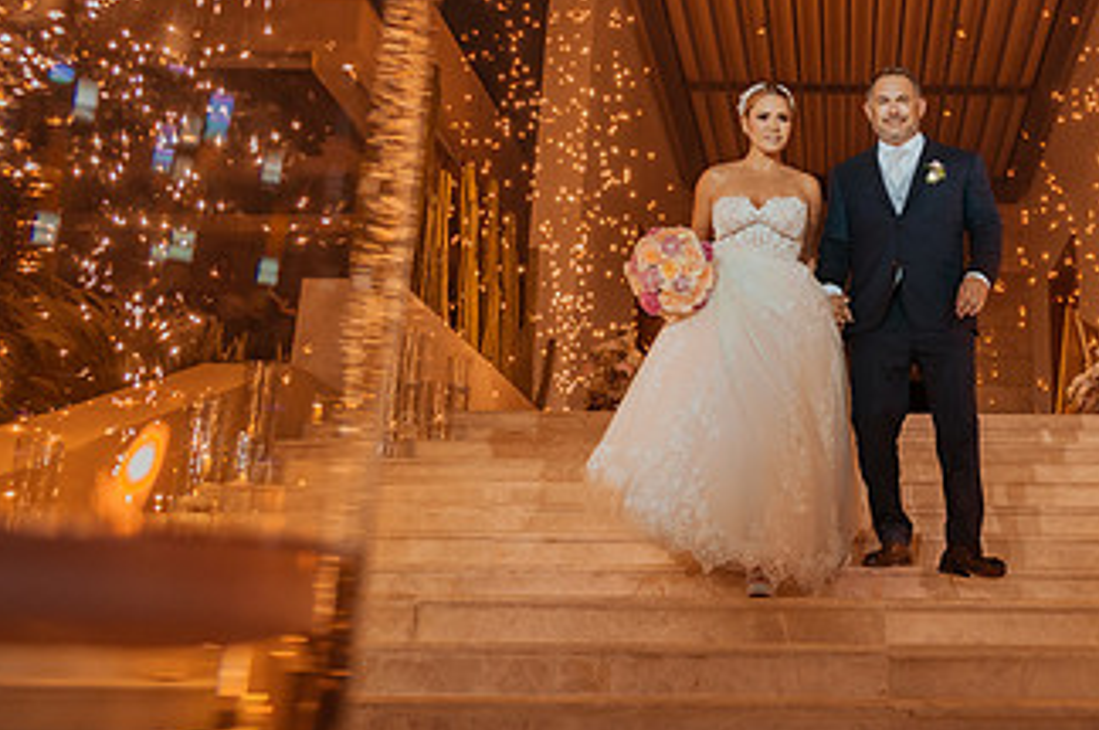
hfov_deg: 43.3
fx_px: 1311
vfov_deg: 31.0
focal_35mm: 43
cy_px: 309
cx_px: 889
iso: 1250
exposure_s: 1/1000
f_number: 4
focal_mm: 24
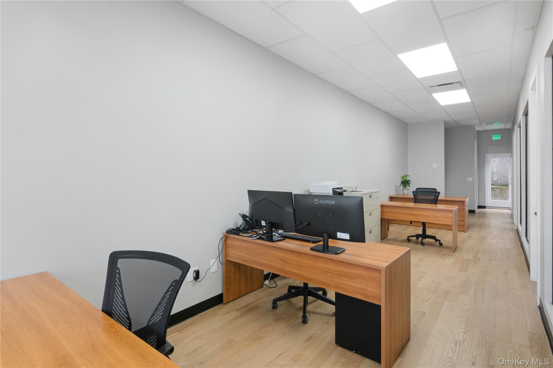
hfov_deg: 90.0
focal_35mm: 18
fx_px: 276
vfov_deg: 67.4
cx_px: 276
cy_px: 184
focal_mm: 18
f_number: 11
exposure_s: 2
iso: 320
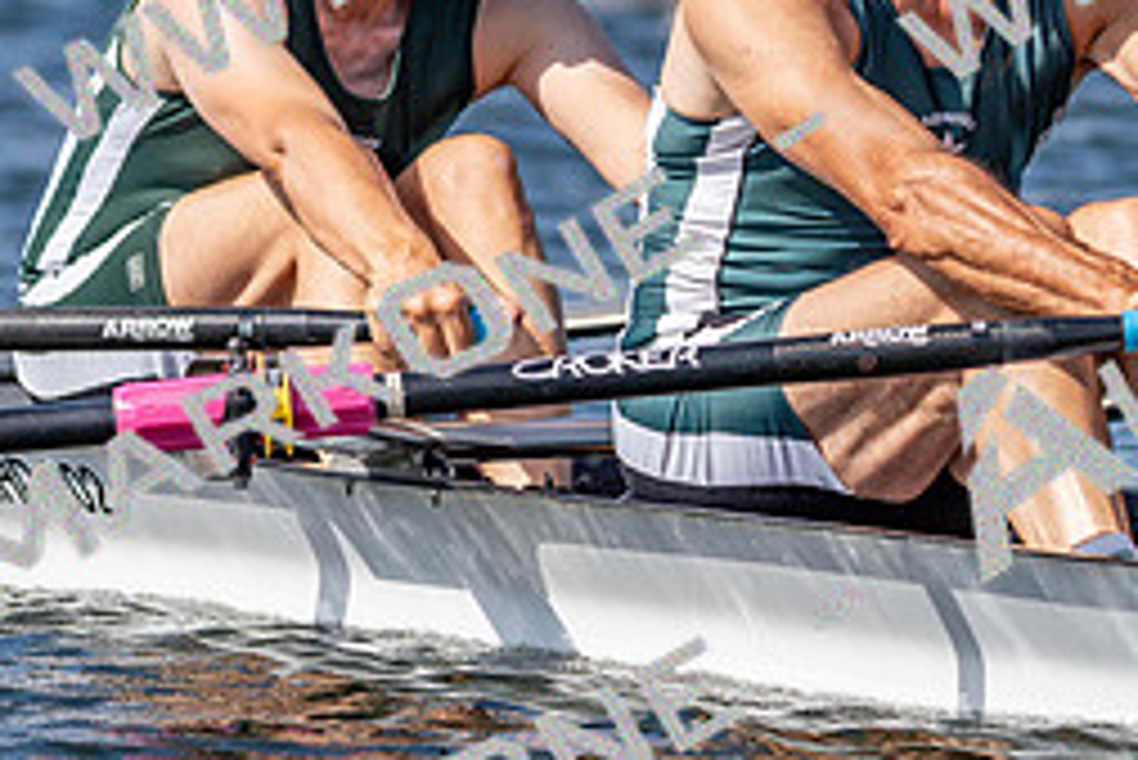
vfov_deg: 2.7
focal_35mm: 512
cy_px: 155
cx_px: 571
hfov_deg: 4.0
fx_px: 16193
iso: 250
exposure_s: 1/2000
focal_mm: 223
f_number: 5.6
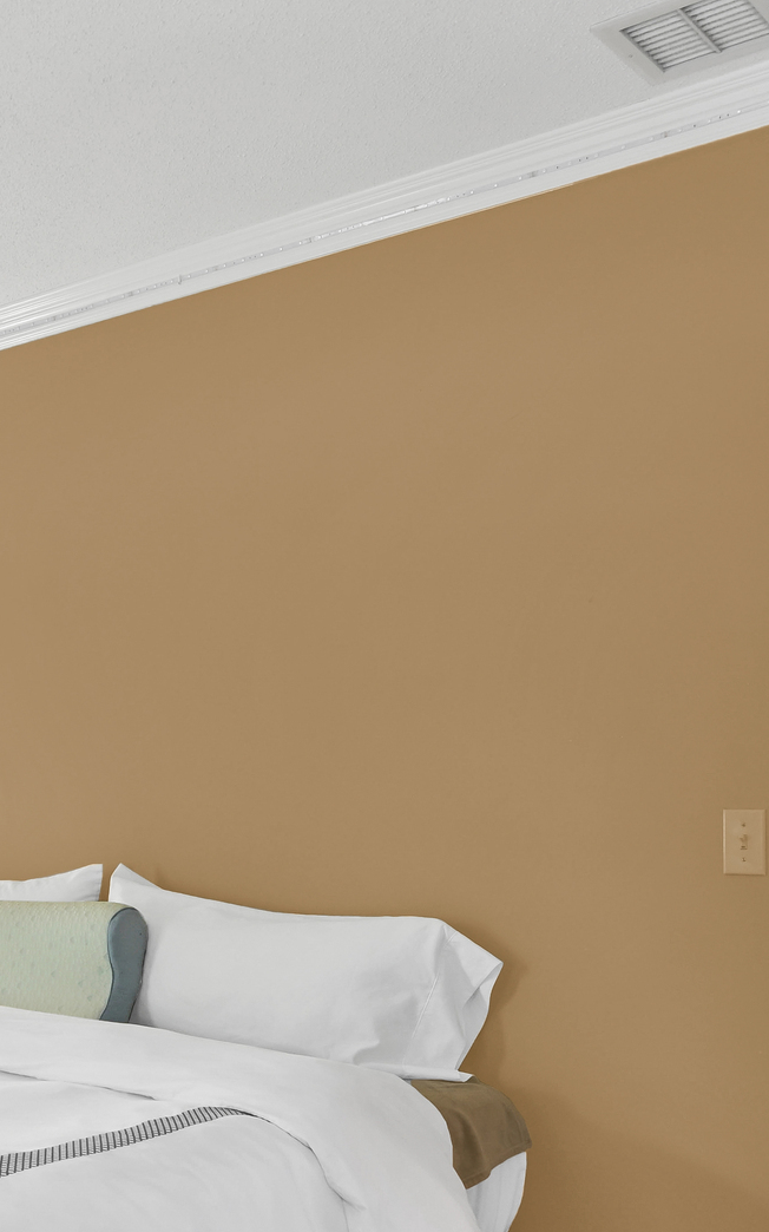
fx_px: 1409
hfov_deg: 29.5
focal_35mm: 42
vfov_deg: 46.8
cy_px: 759
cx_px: 109
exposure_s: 1/320
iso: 200
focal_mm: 14
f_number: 8
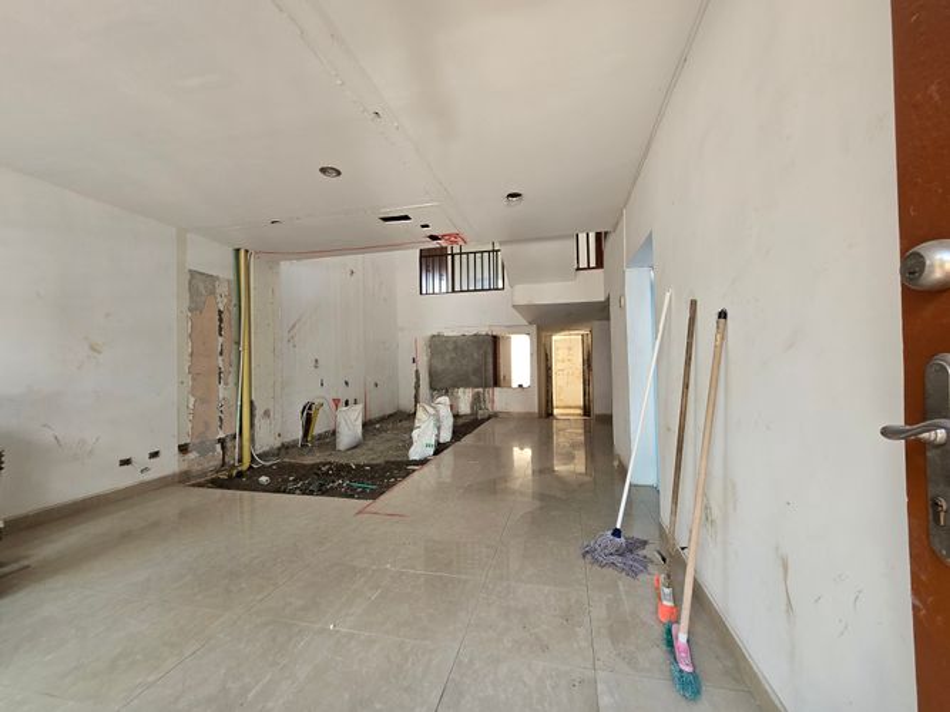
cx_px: 475
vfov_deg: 89.9
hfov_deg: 106.2
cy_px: 356
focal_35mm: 13
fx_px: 357
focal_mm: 2.2
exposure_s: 1/60
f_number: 2.2
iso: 125
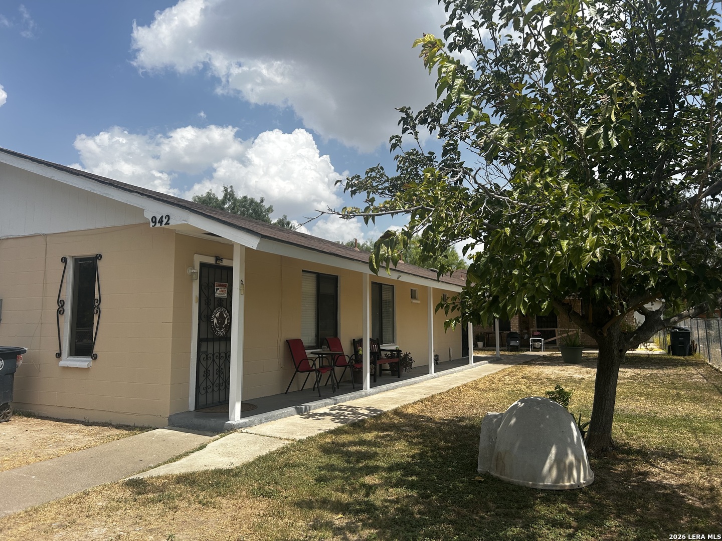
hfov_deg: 67.3
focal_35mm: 26
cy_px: 270
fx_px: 542
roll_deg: +1.0
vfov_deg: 53.1
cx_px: 361
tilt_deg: +5.0
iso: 50
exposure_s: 1/5319
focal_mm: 5.7
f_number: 1.5
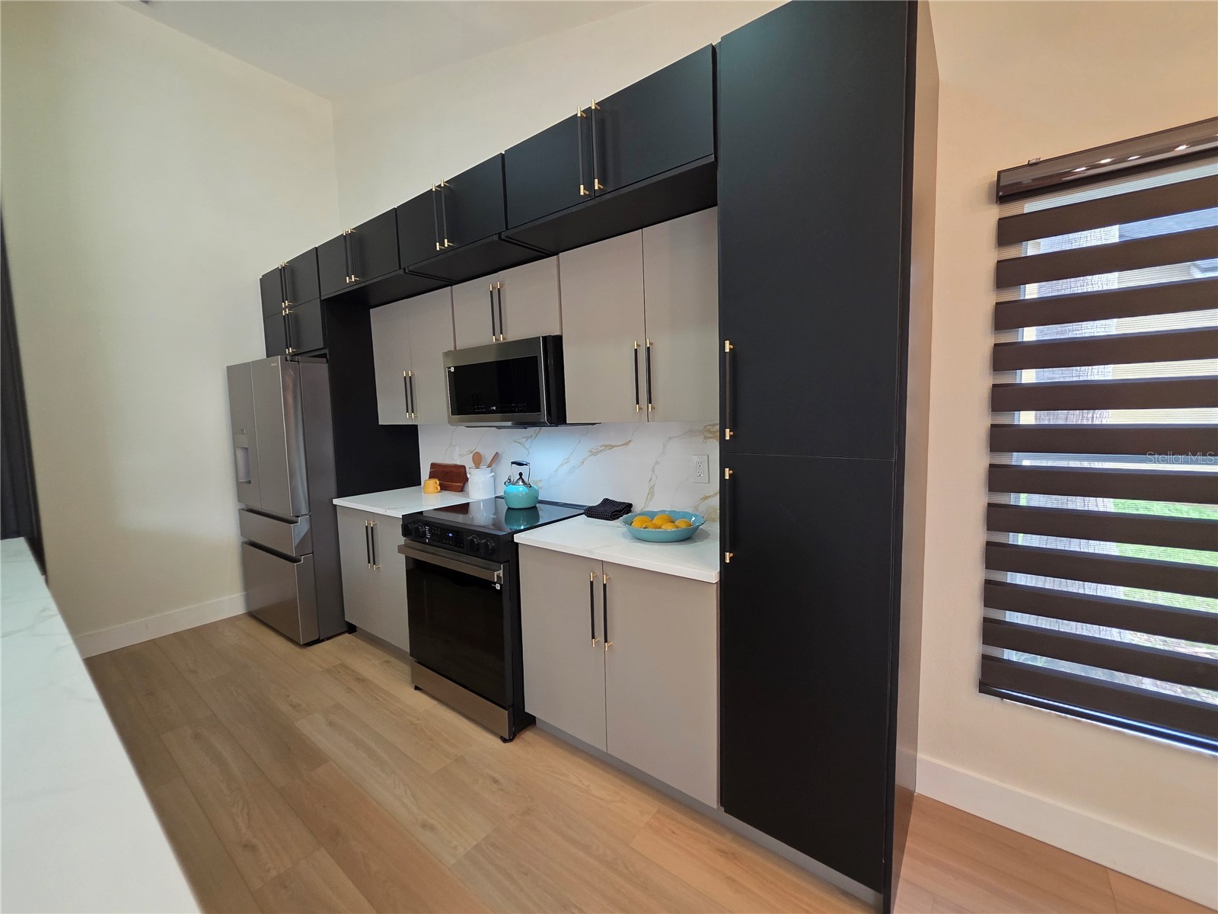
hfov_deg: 106.2
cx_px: 609
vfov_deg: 89.9
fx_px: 457
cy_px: 457
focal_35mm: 13
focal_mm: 2.2
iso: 200
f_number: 1.9
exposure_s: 1/120
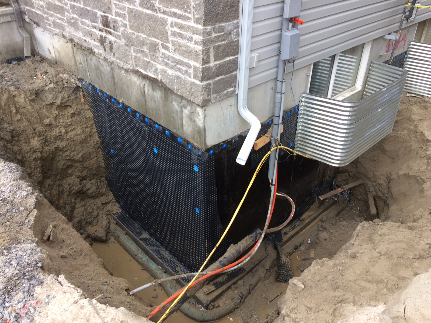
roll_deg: -1.4
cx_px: 216
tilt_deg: -32.0
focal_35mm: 29
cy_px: 162
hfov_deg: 61.7
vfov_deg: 48.2
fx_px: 361
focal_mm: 4.15
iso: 50
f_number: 2.2
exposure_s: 1/120
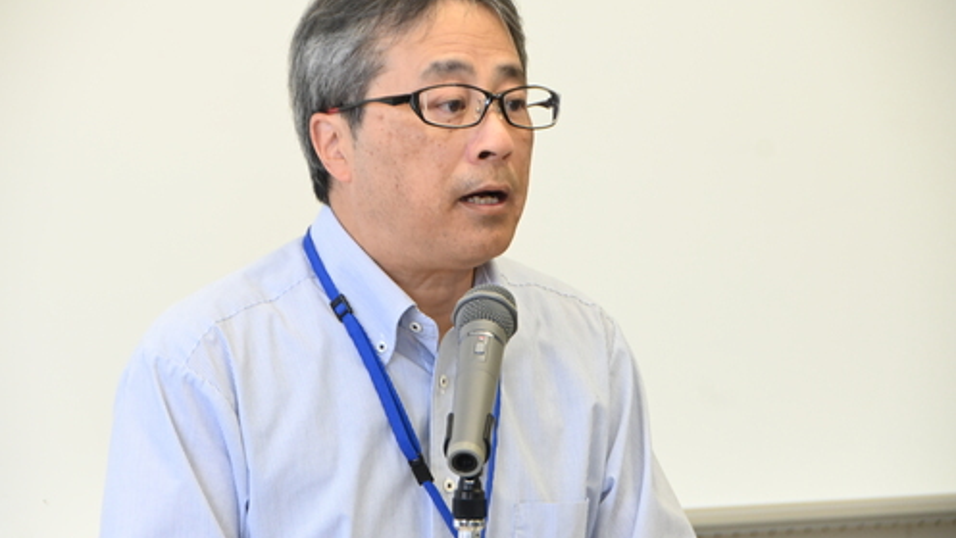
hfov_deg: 12.2
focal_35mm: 177
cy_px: 226
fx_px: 4489
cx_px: 477
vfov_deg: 6.9
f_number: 5.3
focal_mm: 112
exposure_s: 1/125
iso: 1100
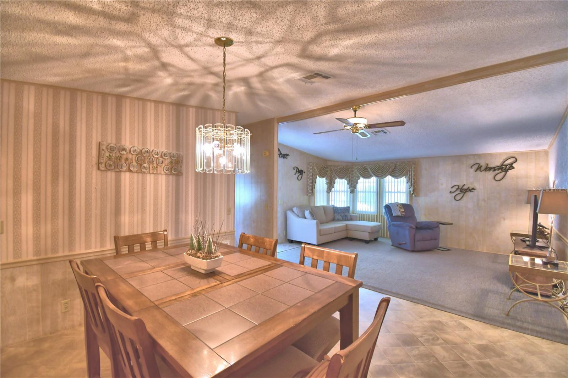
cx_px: 284
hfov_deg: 100.4
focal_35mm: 15
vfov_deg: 77.3
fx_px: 237
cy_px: 189
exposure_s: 1/30
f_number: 4.5
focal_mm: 10
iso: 560
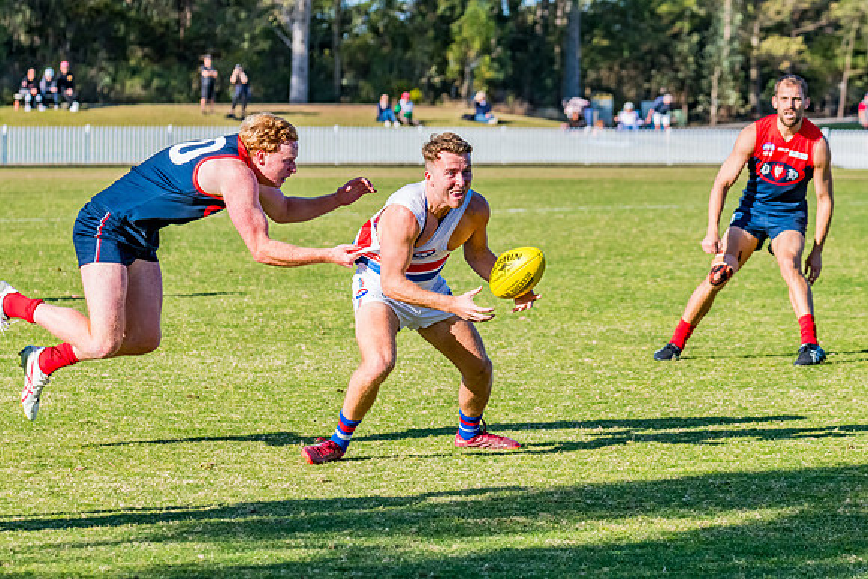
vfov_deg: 7.2
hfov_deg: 10.8
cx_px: 474
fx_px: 4583
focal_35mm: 190
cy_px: 274
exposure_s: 1/1600
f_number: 9
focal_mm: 170
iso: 800
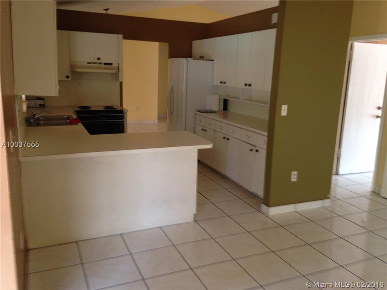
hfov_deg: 55.4
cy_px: 145
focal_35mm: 33
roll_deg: -1.4
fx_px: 369
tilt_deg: -13.6
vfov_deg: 42.9
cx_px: 194
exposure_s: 1/20
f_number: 2.4
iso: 80
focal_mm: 4.12
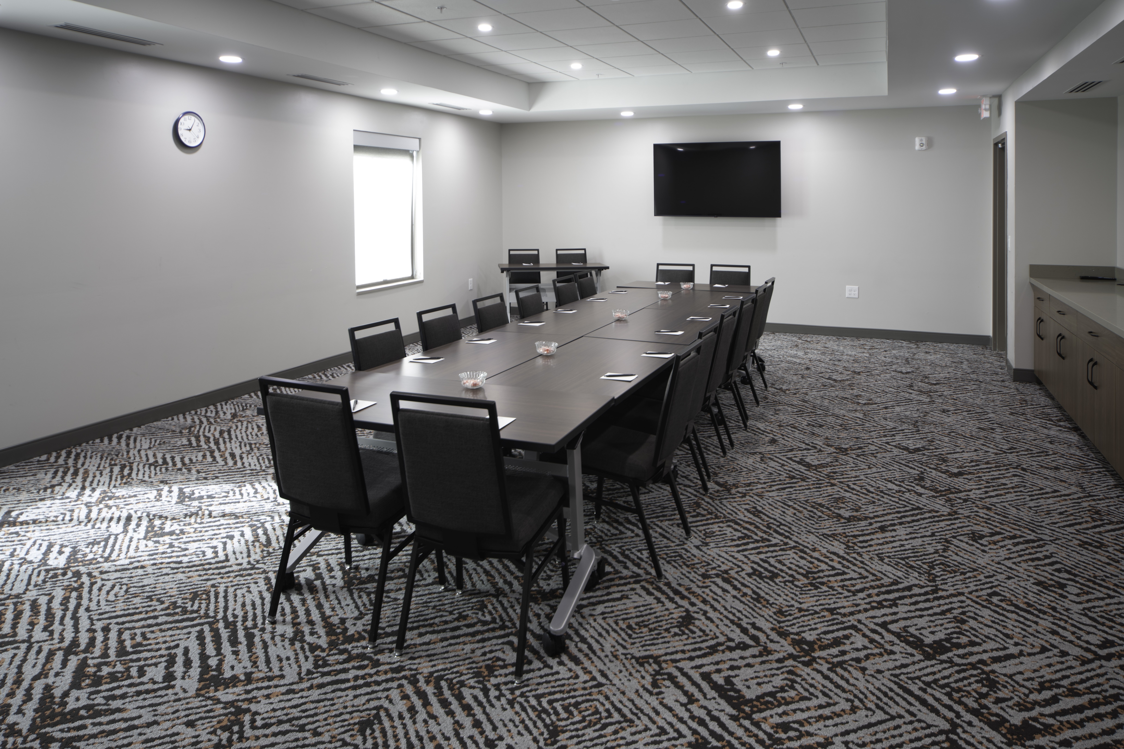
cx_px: 562
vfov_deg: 53.1
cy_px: 374
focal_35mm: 24
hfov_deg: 73.7
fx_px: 749
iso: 100
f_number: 5.6
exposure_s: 1/1.67
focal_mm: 24
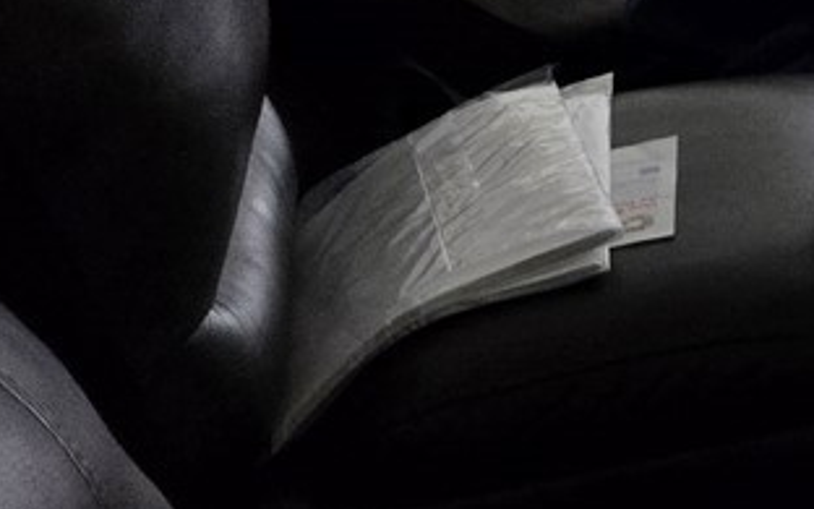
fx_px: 2773
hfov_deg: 12.8
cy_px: -1041
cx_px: 1962
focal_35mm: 125
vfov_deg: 8.6
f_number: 1.7
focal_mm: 6.3
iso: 100
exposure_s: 1/180
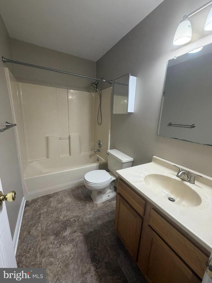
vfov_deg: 102.1
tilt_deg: -13.8
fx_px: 114
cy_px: 142
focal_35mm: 14
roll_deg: -2.2
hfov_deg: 85.7
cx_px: 106
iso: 320
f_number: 2.2
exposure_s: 1/120
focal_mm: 2.22
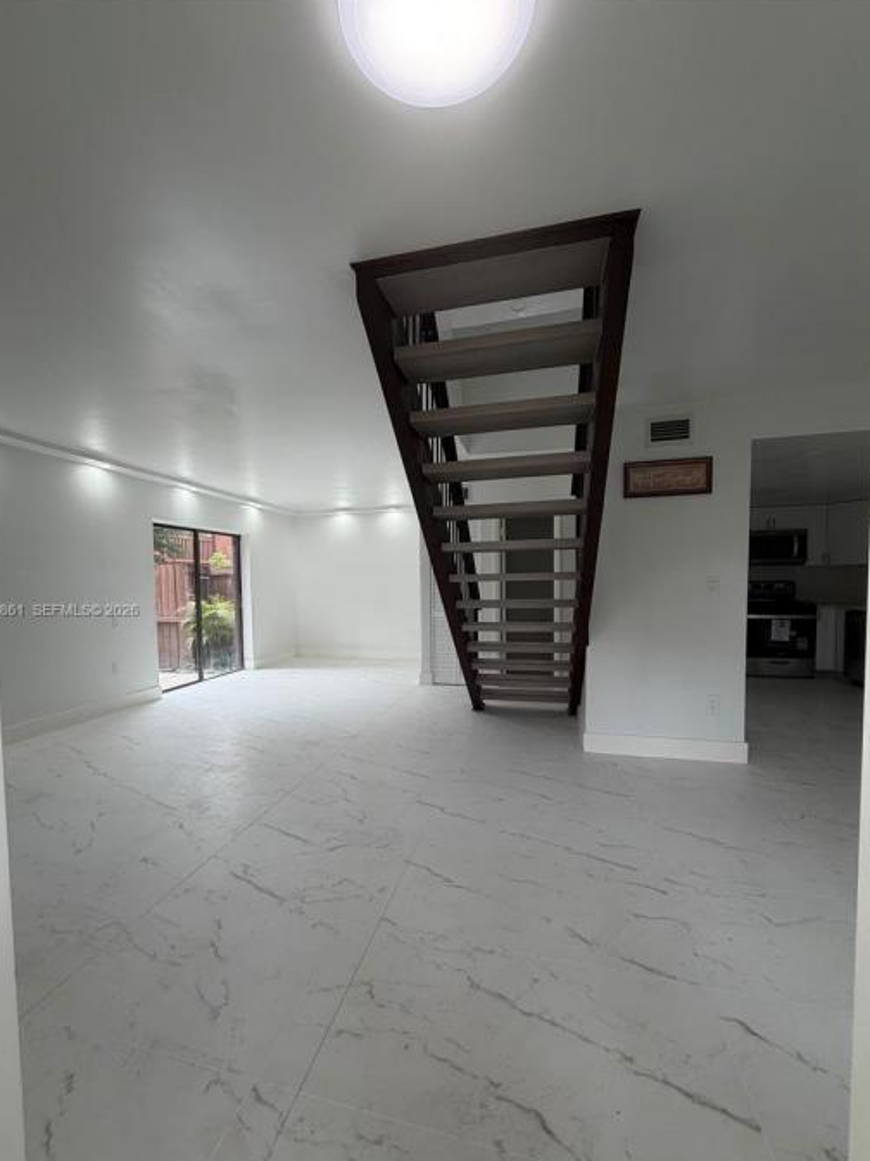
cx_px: 413
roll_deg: +0.0
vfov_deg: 98.1
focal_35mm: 15
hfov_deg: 81.7
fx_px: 503
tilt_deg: -3.7
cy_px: 612
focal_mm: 2.22
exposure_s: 1/121
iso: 100
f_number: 2.2
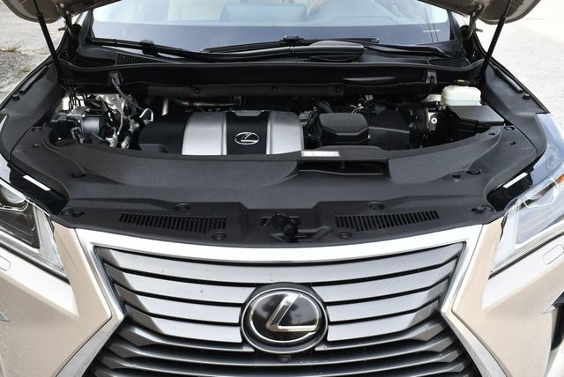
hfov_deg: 53.1
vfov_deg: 36.9
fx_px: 564
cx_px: 282
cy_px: 188
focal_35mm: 36
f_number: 5.6
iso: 320
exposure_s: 1/250
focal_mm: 18
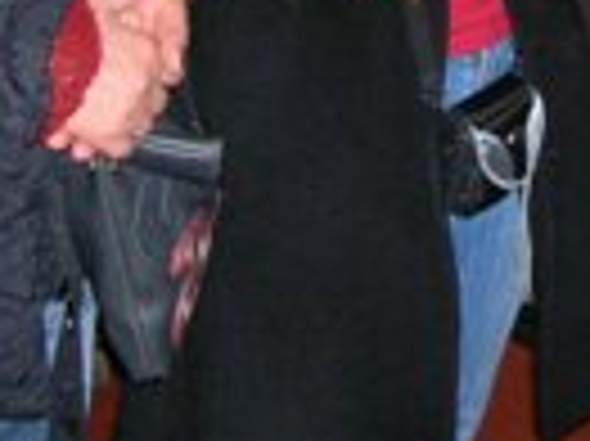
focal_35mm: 120
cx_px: 631
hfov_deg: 16.0
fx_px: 2043
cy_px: -248
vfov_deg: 11.7
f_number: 2.8
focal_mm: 5.8
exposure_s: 1/60.1
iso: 151
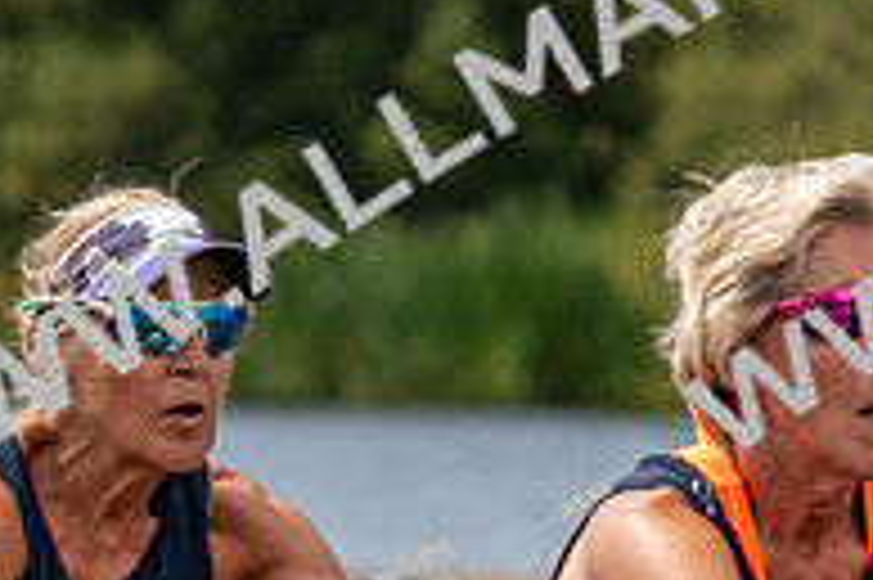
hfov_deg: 3.5
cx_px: 356
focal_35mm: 598
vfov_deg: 2.3
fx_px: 14489
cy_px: 524
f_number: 5.6
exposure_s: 1/1600
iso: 250
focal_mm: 200
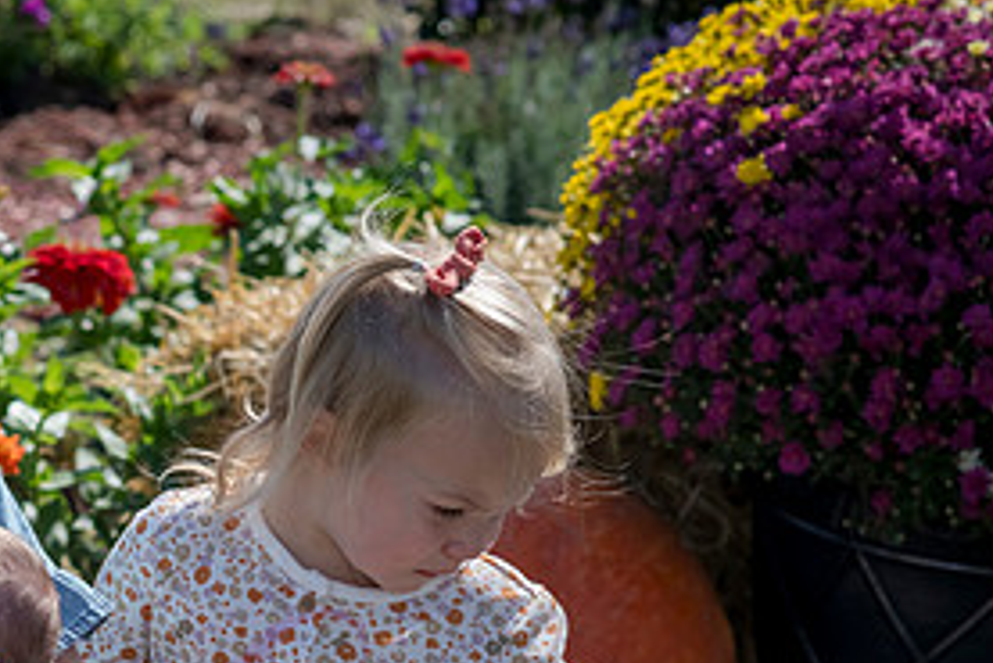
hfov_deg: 11.5
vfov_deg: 7.7
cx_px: 75
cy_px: 683
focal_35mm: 178
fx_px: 4912
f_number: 6.3
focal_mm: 85
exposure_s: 1/1250
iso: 400
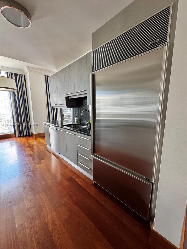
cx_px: 94
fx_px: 101
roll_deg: +0.2
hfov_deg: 85.7
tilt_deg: -9.1
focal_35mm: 14
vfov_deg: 102.1
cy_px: 124
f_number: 2.2
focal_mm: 2.22
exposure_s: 1/60
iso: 400
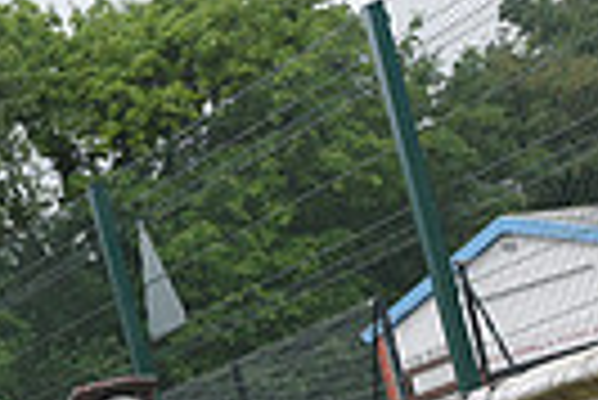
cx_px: 355
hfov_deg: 8.4
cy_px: 829
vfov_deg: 5.5
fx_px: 4057
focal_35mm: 244
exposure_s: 1/1000
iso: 1000
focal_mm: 56
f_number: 5
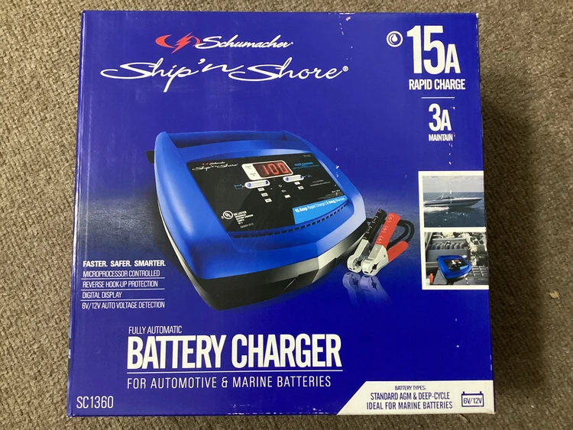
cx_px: 286
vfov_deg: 45.5
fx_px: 513
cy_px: 215
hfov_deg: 58.3
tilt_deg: -83.6
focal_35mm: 31
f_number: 2.4
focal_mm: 3.3
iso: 400
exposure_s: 1/40
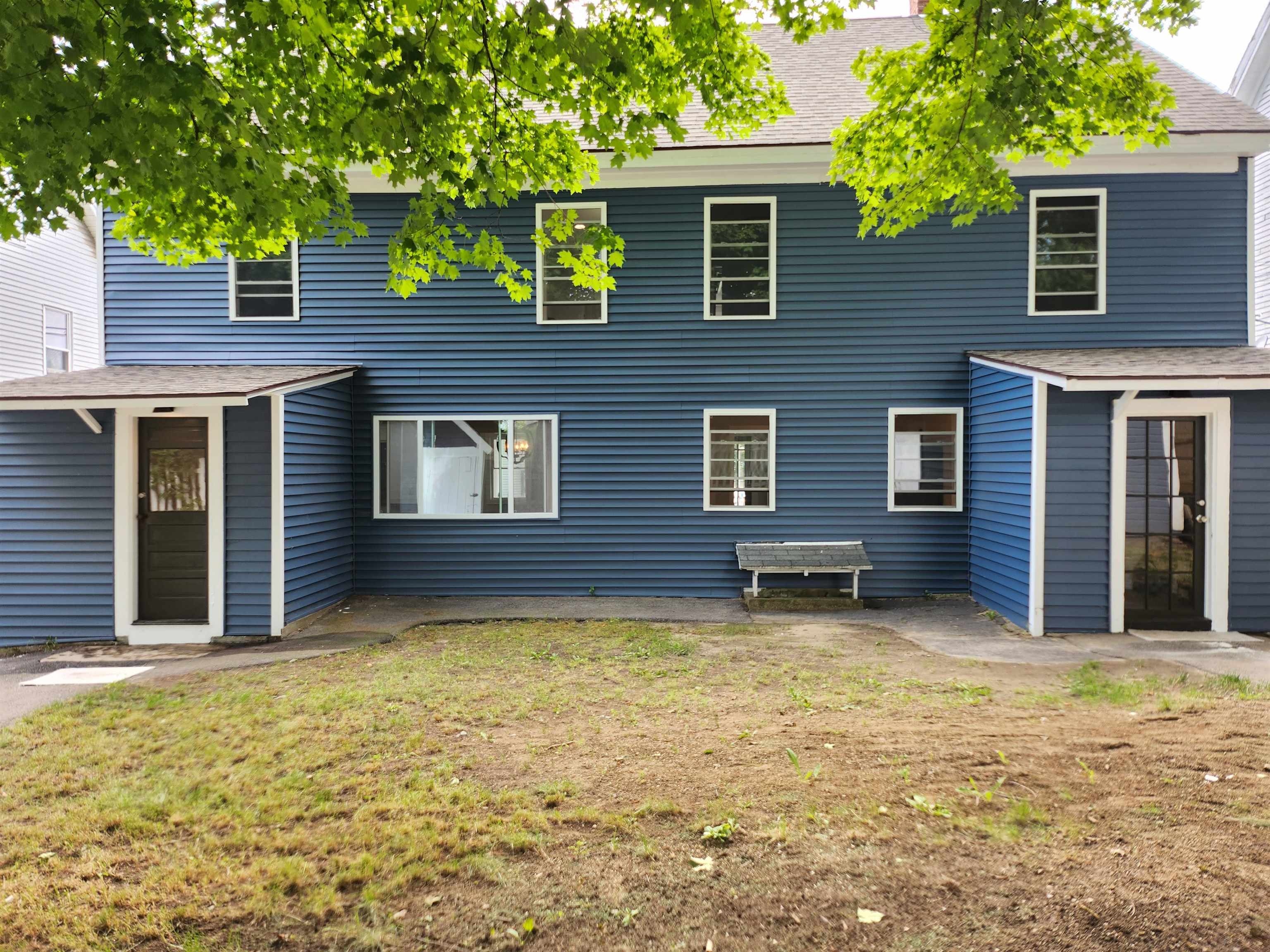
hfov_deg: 71.6
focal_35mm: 24
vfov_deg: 56.8
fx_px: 881
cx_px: 635
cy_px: 476
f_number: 1.8
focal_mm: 5
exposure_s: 1/180
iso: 50
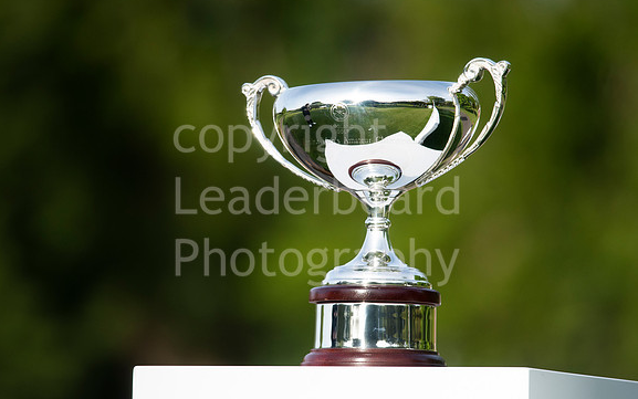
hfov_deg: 4.6
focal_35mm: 461
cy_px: 206
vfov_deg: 2.9
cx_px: 318
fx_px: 8018
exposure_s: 1/2500
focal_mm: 300
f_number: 4
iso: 500
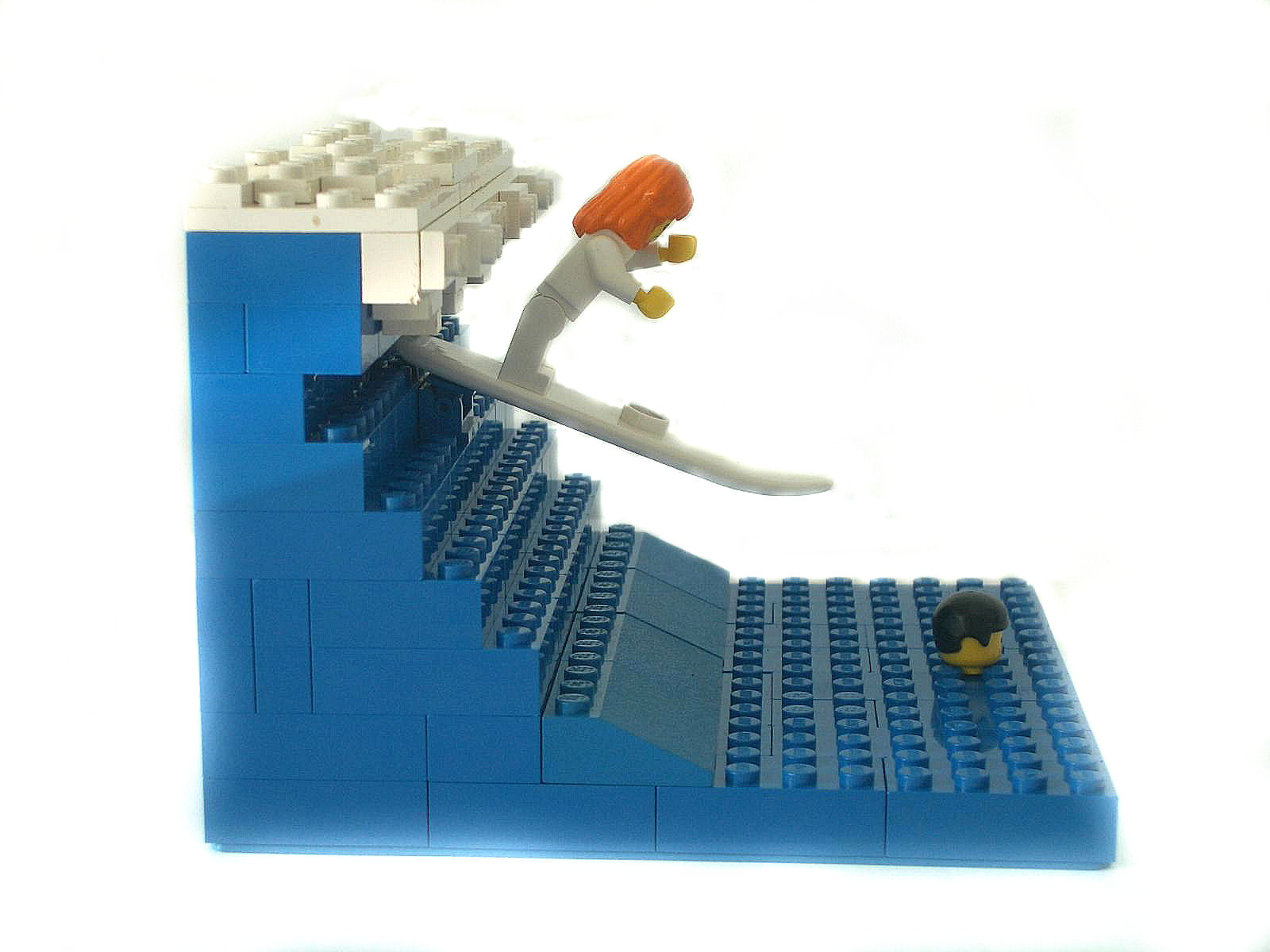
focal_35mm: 74
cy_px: 476
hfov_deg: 26.3
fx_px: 2715
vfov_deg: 19.9
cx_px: 635
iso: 50
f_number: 3.9
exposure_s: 1/80
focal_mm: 12.2
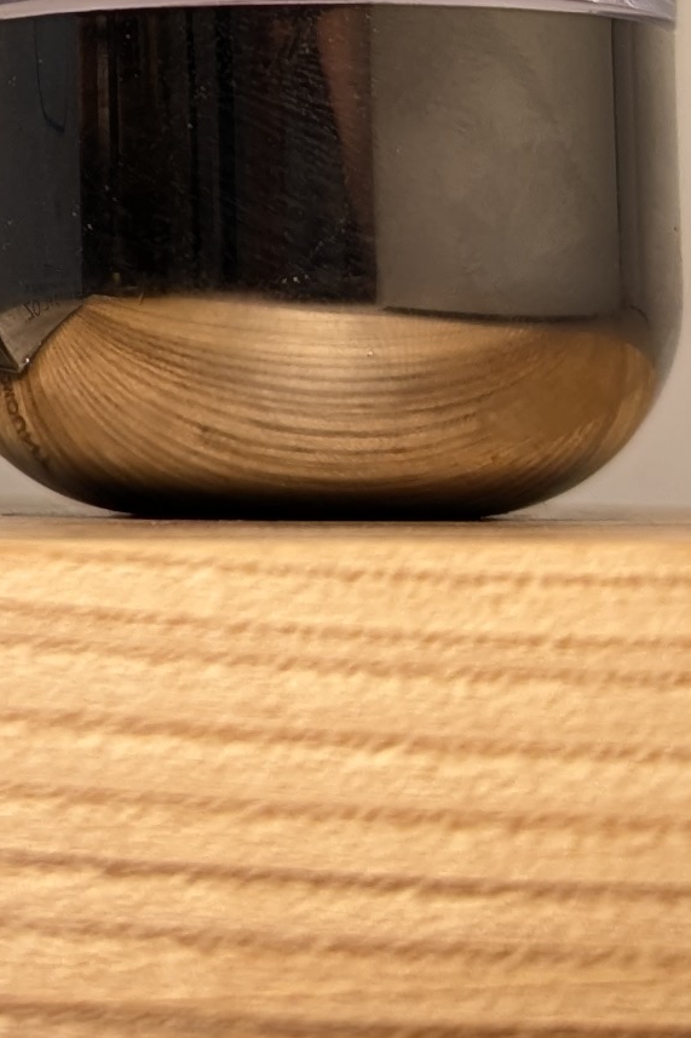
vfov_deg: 16.3
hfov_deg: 11.2
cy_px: -327
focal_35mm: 119
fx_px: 3427
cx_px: -244
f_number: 1.85
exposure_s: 1/100
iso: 172
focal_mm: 6.81
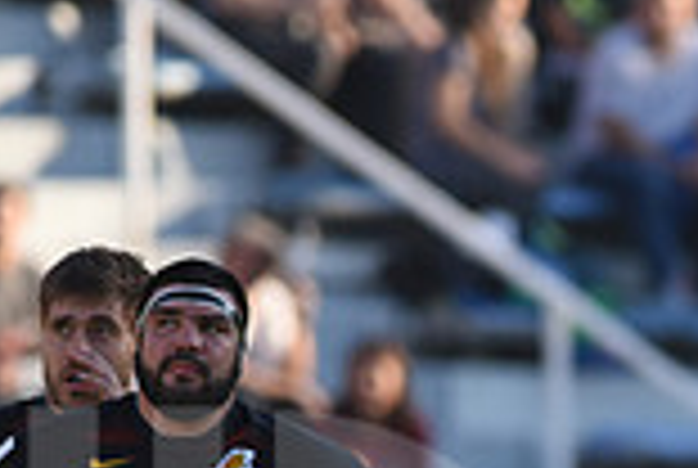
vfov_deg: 0.9
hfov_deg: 1.3
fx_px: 30499
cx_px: 1045
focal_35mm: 1570
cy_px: 745
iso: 500
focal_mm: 420
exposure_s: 1/1250
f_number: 4
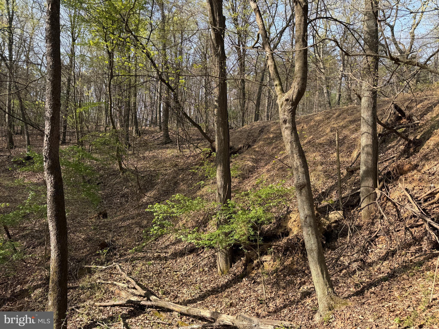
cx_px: 220
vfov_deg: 56.8
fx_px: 304
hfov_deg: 71.6
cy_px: 164
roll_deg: -2.4
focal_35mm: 24
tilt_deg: +4.1
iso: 80
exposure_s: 1/1042
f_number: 1.78
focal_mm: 6.76
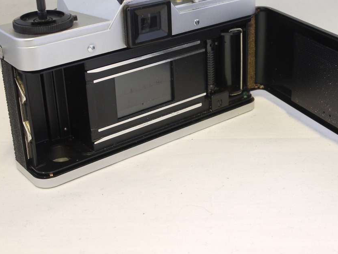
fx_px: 615
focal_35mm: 63
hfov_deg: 30.5
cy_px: 75
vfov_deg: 23.1
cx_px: 224
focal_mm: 22
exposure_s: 1/10
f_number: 8
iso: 400
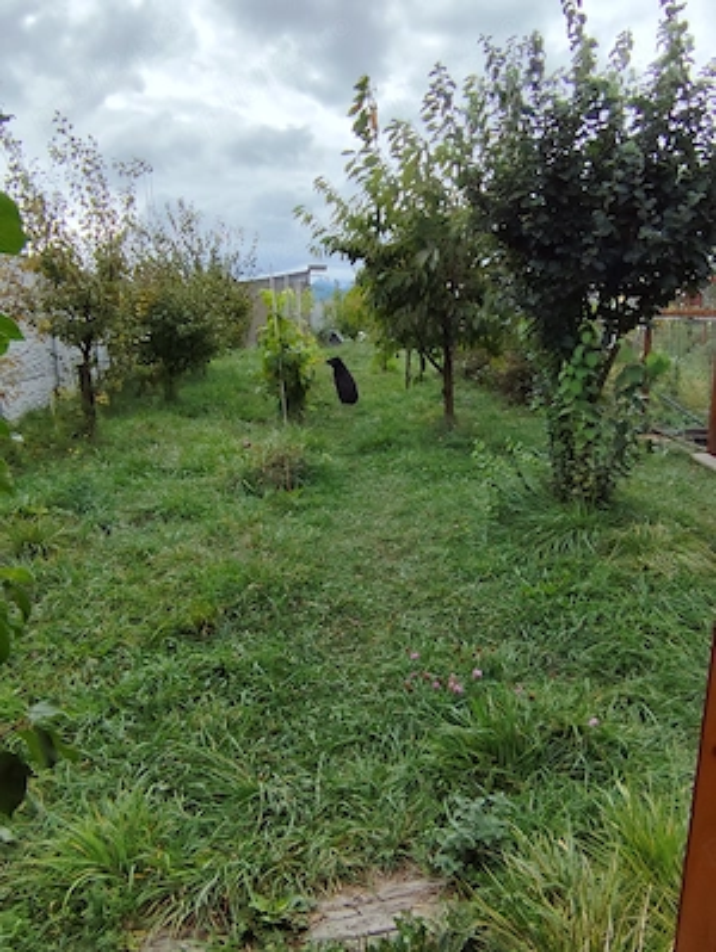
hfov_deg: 55.0
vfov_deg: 69.3
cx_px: 358
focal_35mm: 25
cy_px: 476
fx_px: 688
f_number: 2.2
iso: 50
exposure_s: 1/2847
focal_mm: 1.65
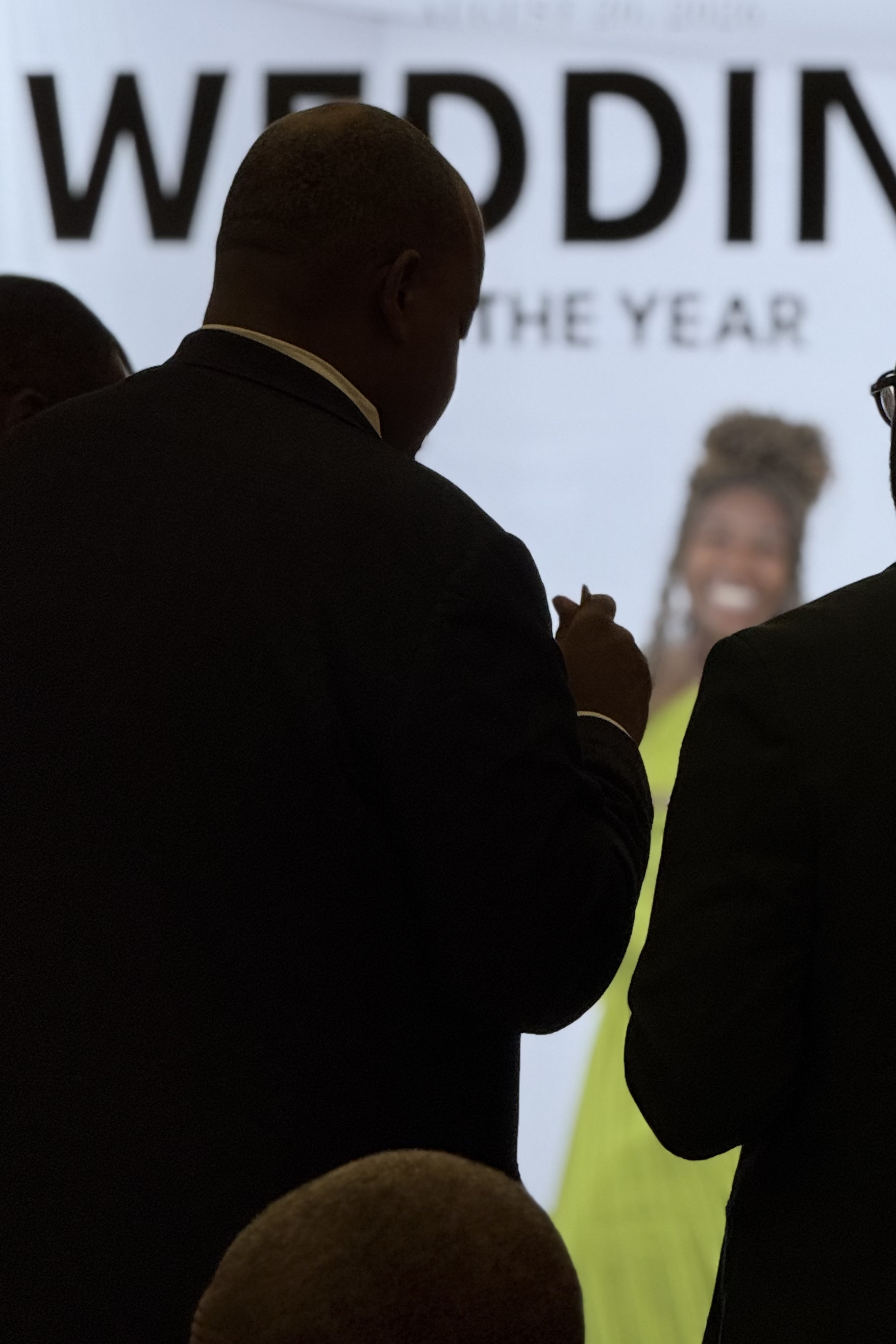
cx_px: 623
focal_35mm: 191
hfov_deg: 7.2
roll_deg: -1.5
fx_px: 7132
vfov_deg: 10.7
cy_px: 341
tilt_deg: +2.8
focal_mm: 15.66
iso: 125
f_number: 2.8
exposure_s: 1/50
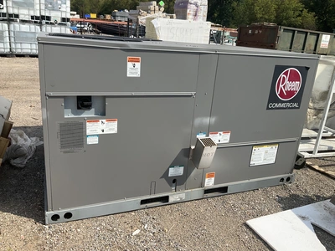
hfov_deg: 61.7
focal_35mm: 29
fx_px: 281
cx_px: 168
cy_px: 126
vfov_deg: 48.2
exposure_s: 1/2141
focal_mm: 3
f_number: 1.8
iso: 25
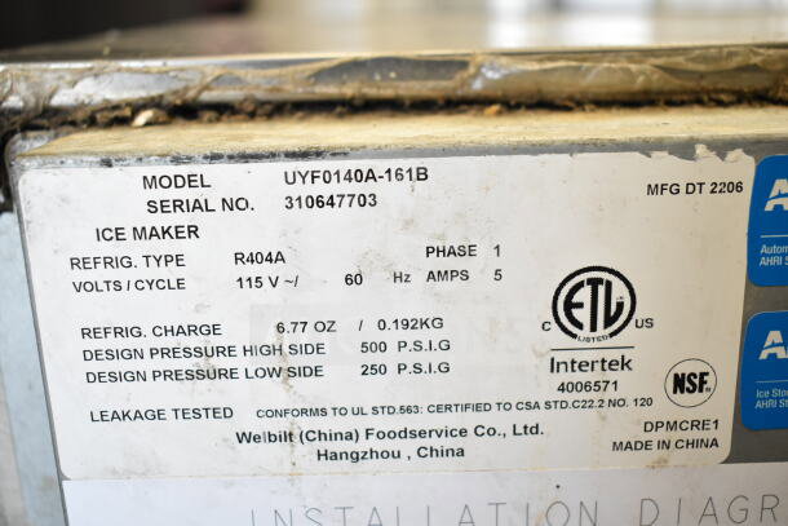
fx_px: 887
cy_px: 263
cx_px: 394
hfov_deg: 47.9
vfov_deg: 33.0
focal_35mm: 40
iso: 1600
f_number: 4
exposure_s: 1/80
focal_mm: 27
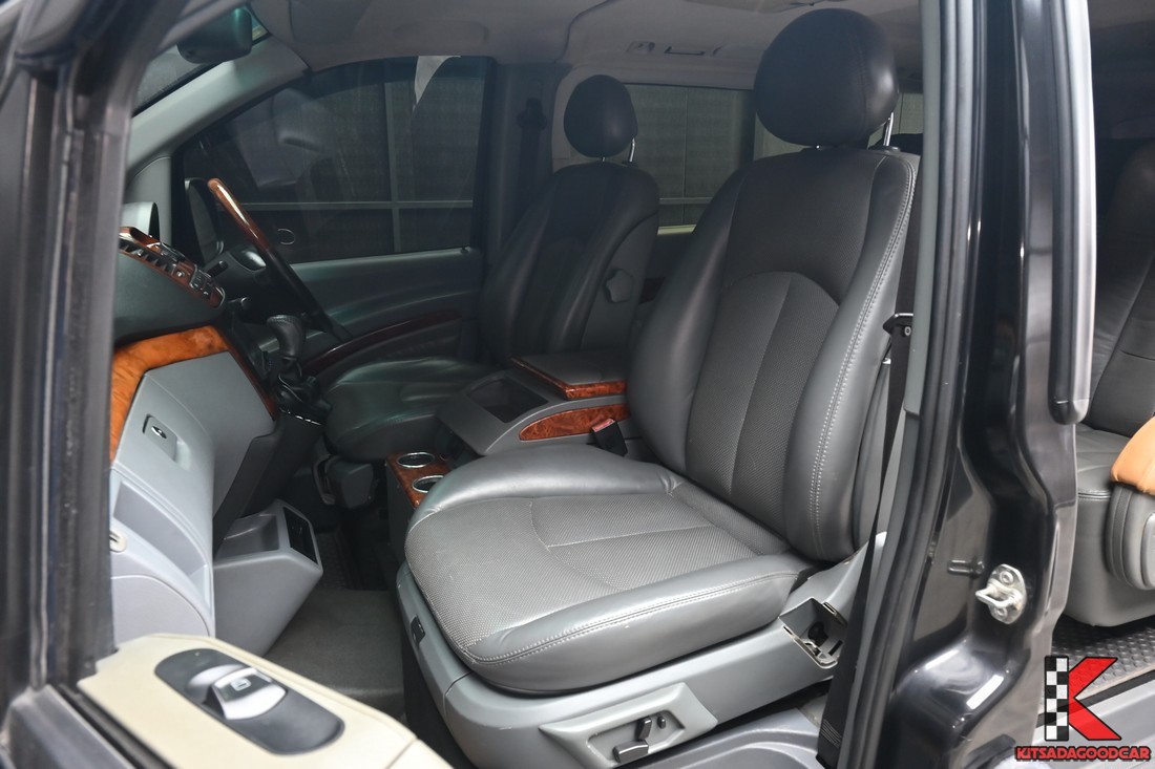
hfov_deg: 73.8
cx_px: 578
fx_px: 770
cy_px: 384
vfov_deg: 53.1
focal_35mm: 24
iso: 800
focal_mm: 16
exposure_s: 1/30
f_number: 6.7
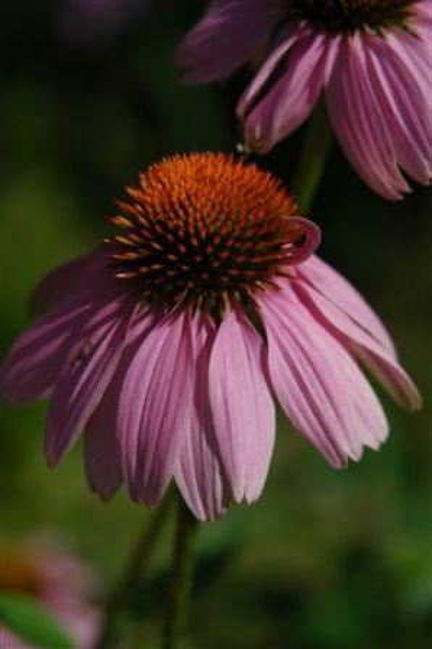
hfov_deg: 10.7
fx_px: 2298
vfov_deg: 16.1
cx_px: 216
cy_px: 324
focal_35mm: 128
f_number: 4
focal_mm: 85
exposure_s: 1/2500
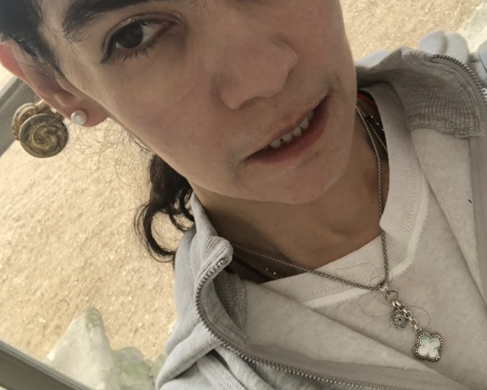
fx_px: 793
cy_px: 155
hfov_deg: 33.9
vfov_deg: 27.6
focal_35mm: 55
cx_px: 319
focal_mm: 2.87
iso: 50
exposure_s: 1/120
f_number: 2.2
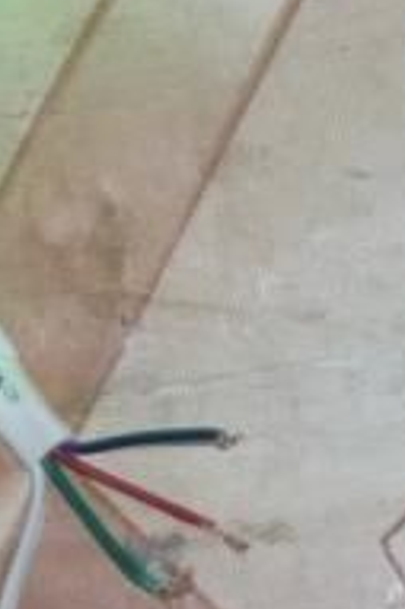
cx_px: 45
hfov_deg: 7.4
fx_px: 3110
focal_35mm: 184
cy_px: -497
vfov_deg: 10.5
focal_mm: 5.5
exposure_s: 1/30
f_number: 2.8
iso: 100
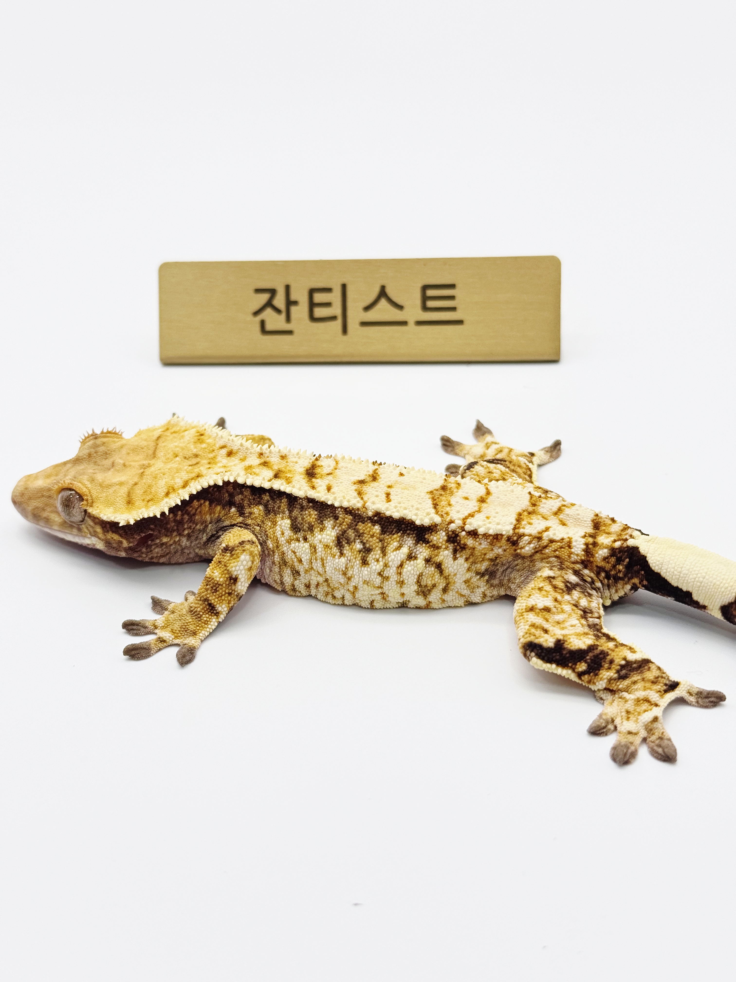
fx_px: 1361
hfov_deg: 30.3
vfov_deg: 39.7
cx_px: 368
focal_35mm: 48
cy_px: 491
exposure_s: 1/333
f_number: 1.78
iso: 64
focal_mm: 6.76
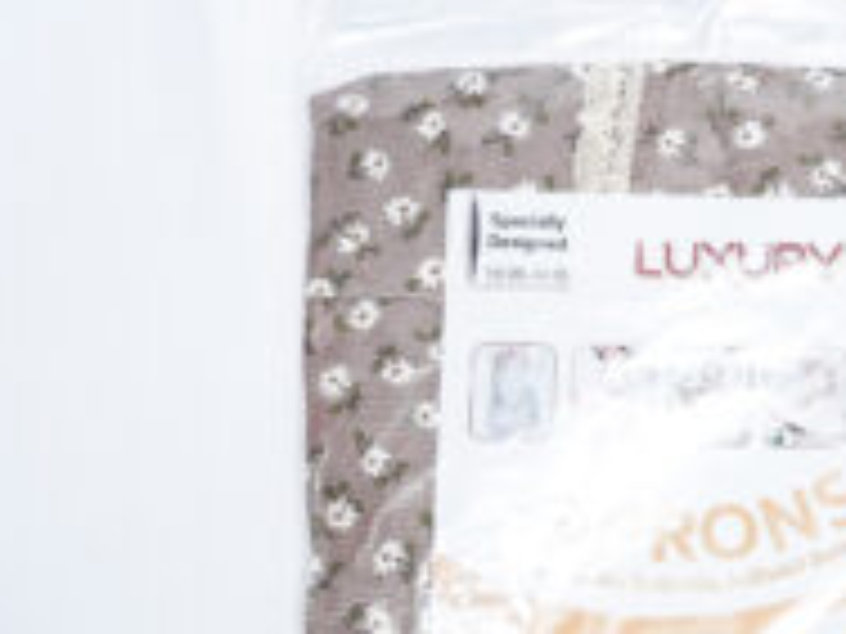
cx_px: 729
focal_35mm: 108
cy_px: 524
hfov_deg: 18.0
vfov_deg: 13.6
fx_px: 2639
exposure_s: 1/200
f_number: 9
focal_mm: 49
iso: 3200
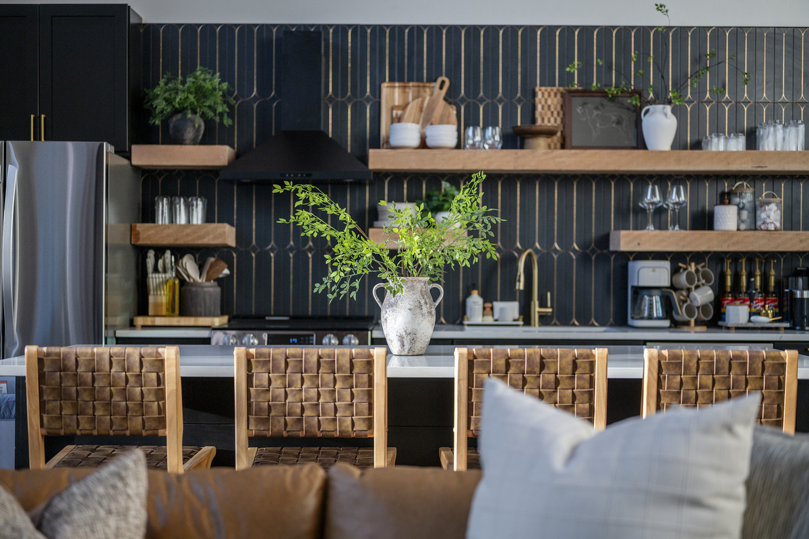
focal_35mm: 50
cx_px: 404
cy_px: 270
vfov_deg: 27.0
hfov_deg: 39.6
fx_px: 1124
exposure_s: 1/1000
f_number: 1.8
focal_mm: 50
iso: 400
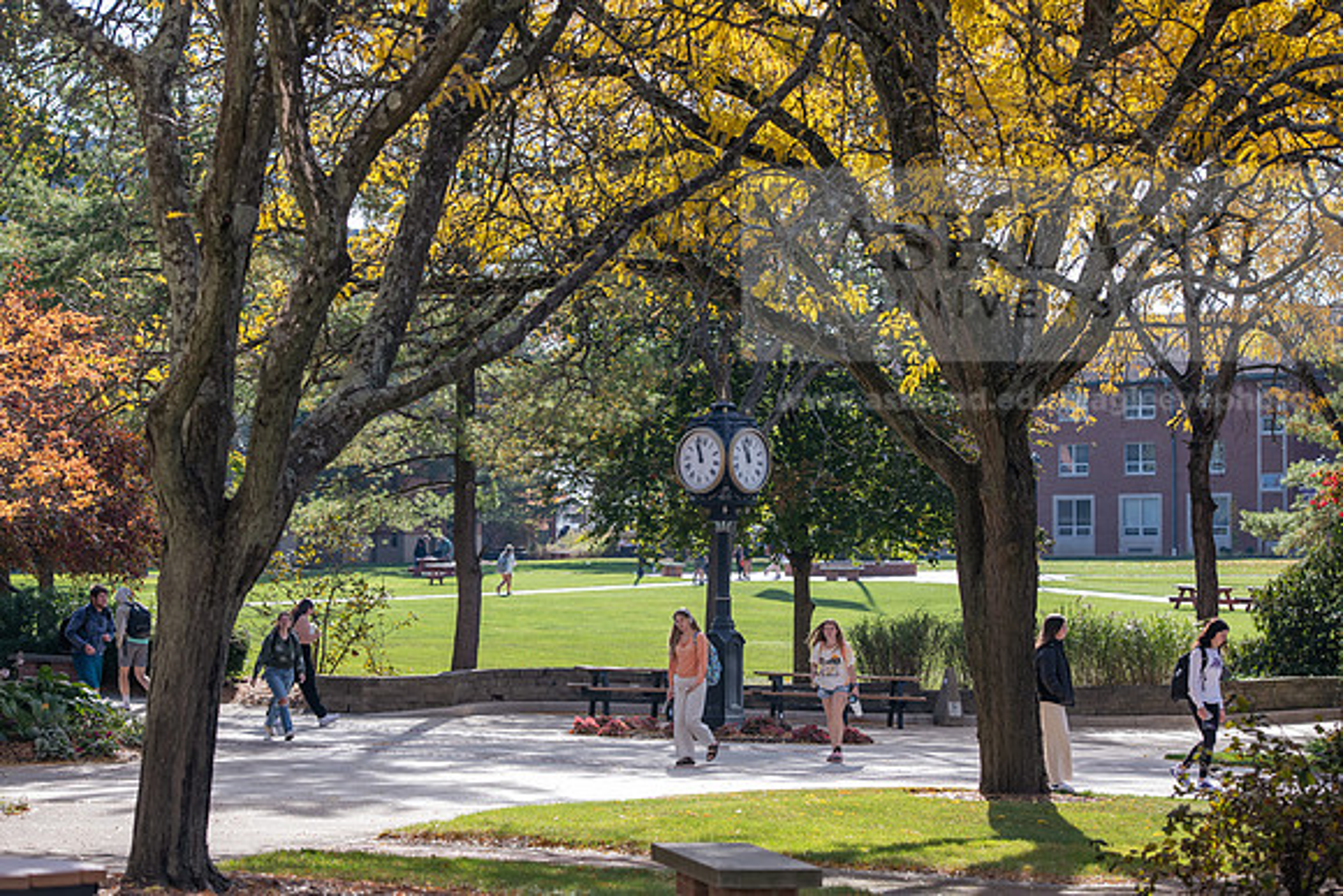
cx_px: 672
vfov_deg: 14.0
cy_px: 448
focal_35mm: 98
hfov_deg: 20.8
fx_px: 3657
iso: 200
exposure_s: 1/500
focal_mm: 98
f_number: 5
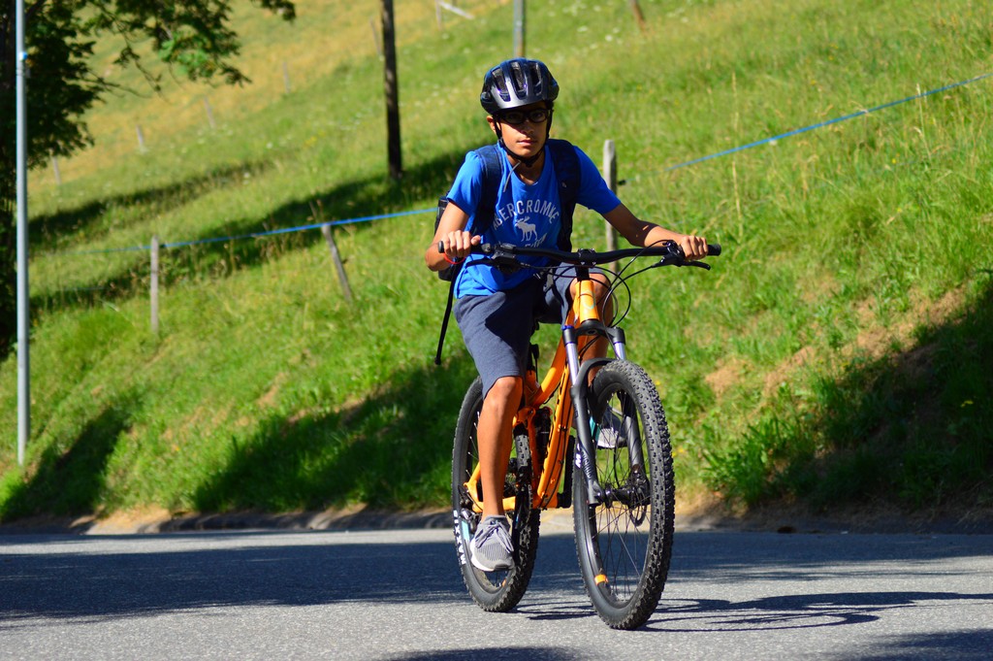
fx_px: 3514
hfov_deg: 16.1
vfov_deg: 10.7
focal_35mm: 128
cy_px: 330
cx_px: 496
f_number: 4.5
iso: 400
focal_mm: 85
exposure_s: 1/2000
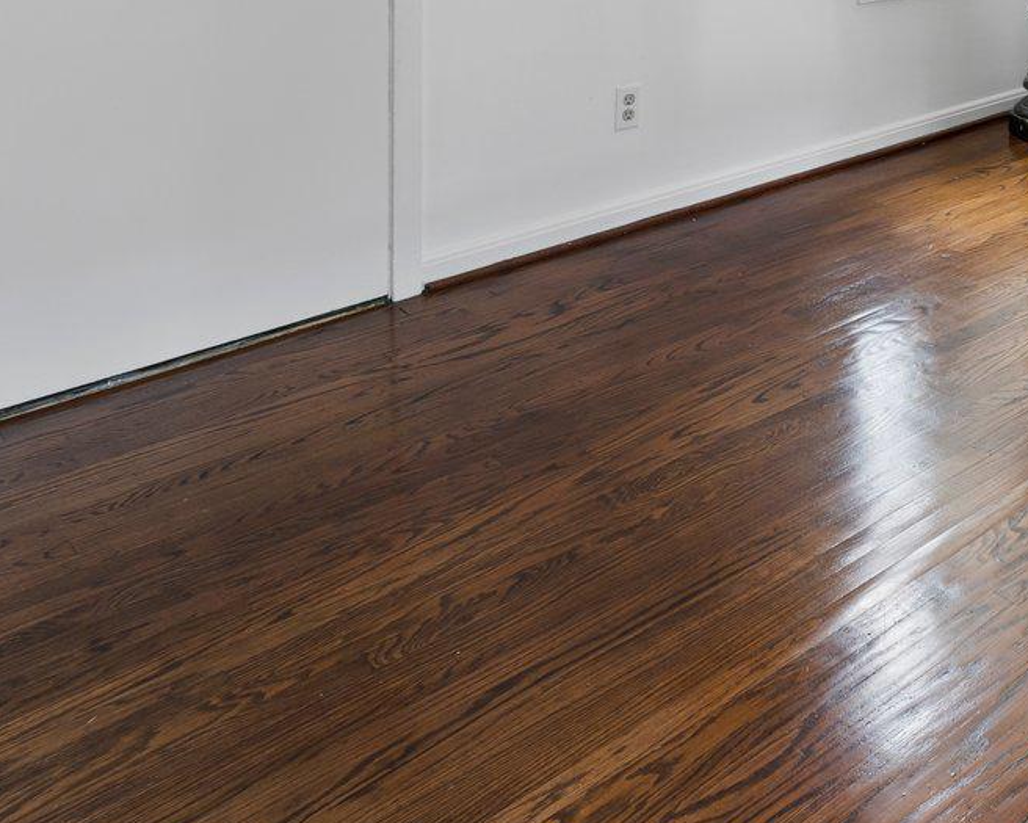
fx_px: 1248
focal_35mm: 41
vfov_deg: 30.2
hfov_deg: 39.1
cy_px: -200
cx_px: 1050
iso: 500
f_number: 8
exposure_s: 1/3
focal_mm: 14
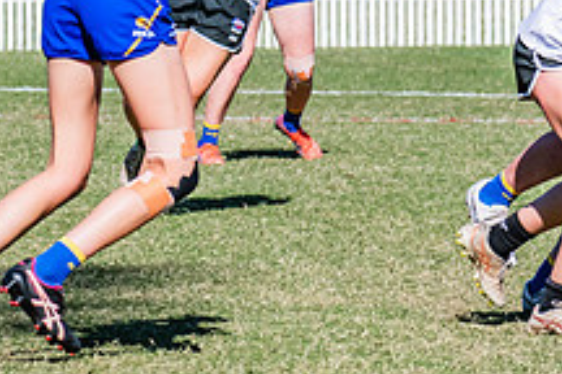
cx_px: 900
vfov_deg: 1.9
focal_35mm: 726
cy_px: 116
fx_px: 11333
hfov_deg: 2.8
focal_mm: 220
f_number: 13
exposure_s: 1/1250
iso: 640
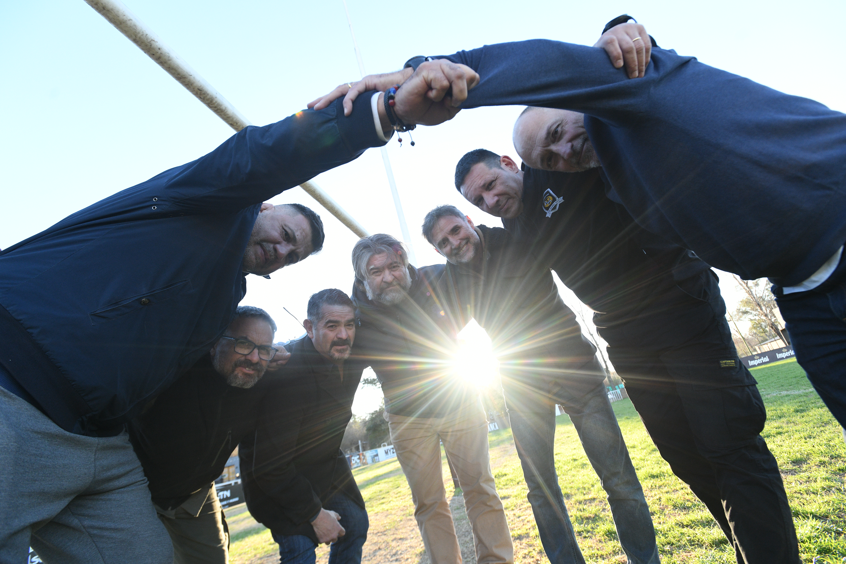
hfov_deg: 93.3
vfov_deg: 70.4
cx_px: 423
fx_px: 399
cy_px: 282
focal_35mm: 17
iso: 1250
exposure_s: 1/500
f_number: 4.5
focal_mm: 17
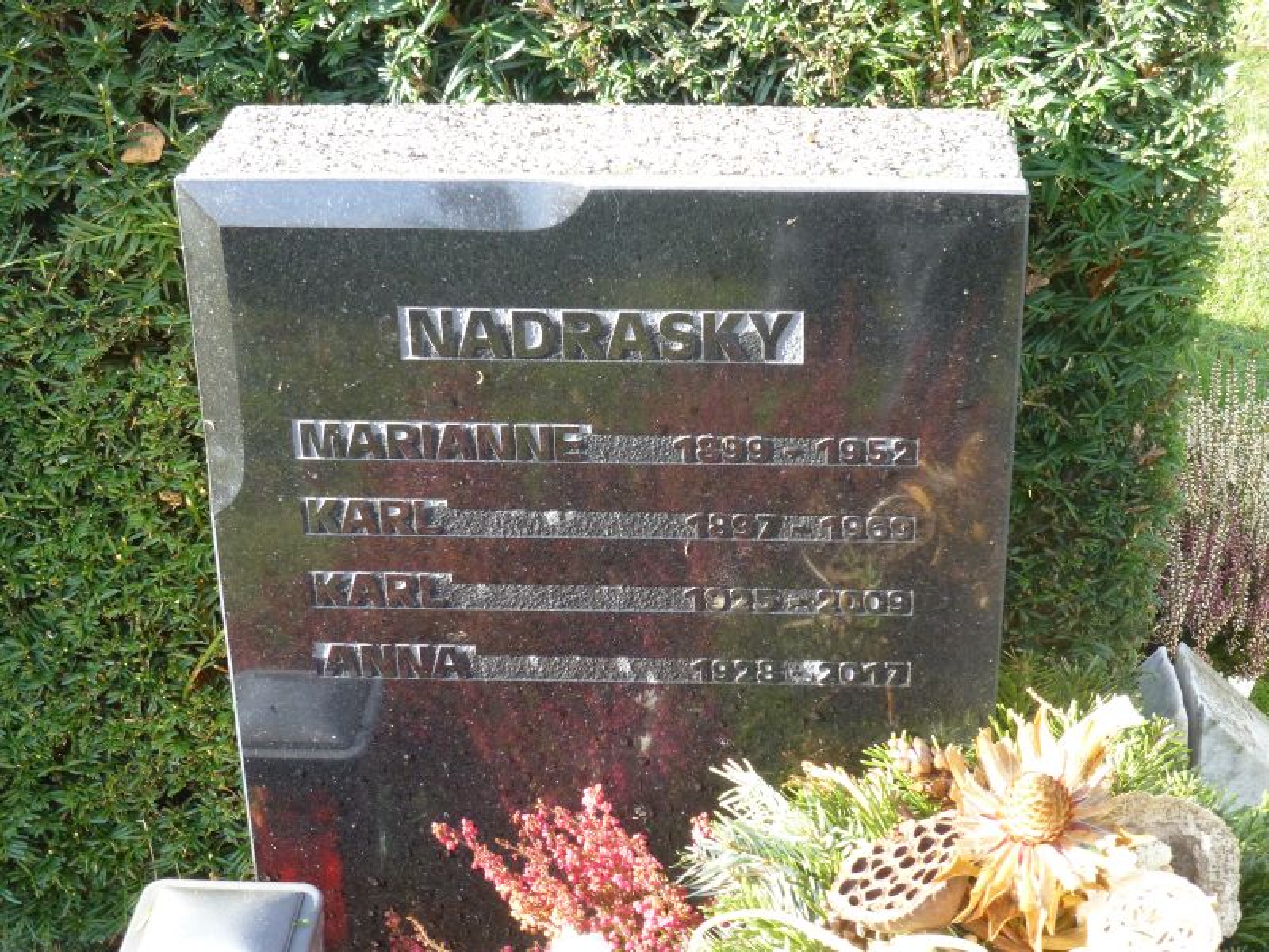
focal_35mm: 62
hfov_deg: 31.2
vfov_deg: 23.7
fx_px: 2273
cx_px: 634
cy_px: 476
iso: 320
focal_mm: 11
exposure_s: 1/125
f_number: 4.8
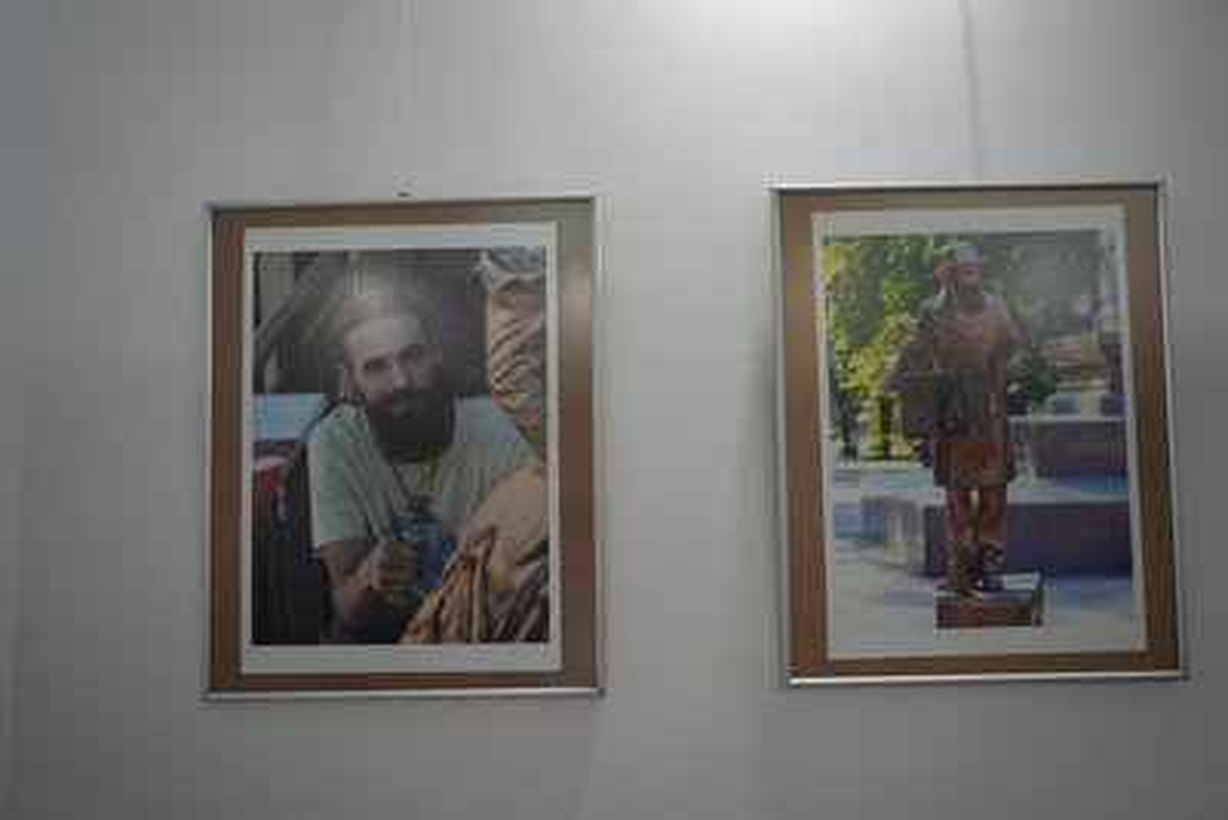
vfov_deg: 42.4
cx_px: 614
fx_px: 1058
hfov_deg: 60.3
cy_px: 410
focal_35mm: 31
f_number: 2.8
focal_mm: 31
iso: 2500
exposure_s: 1/160
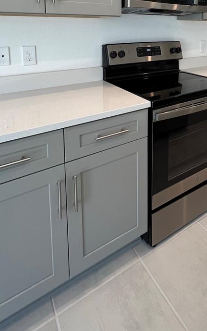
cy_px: 53
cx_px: 146
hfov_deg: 49.8
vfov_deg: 65.9
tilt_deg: -6.1
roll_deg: -0.2
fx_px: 216
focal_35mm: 24
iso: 125
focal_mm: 1.57
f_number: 1.8
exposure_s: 1/120
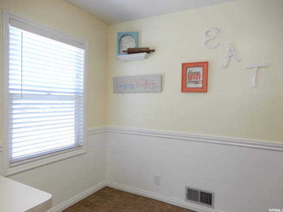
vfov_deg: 56.8
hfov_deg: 71.6
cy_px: 106
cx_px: 142
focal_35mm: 24
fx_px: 196
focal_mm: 4.3
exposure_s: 1/60
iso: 80
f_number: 3.4
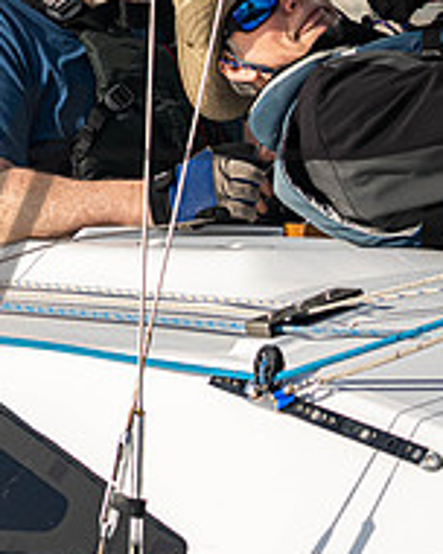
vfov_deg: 5.1
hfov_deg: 4.0
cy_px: 222
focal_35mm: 380
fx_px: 6228
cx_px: -585
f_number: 4.5
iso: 400
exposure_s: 1/3200
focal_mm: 100
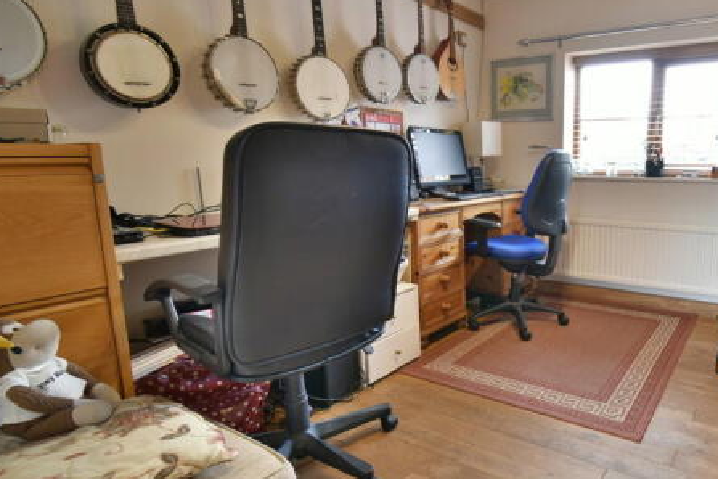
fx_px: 439
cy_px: 255
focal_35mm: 22
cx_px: 515
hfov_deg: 74.4
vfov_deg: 57.2
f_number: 8
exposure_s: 1/1.6
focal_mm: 10
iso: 400
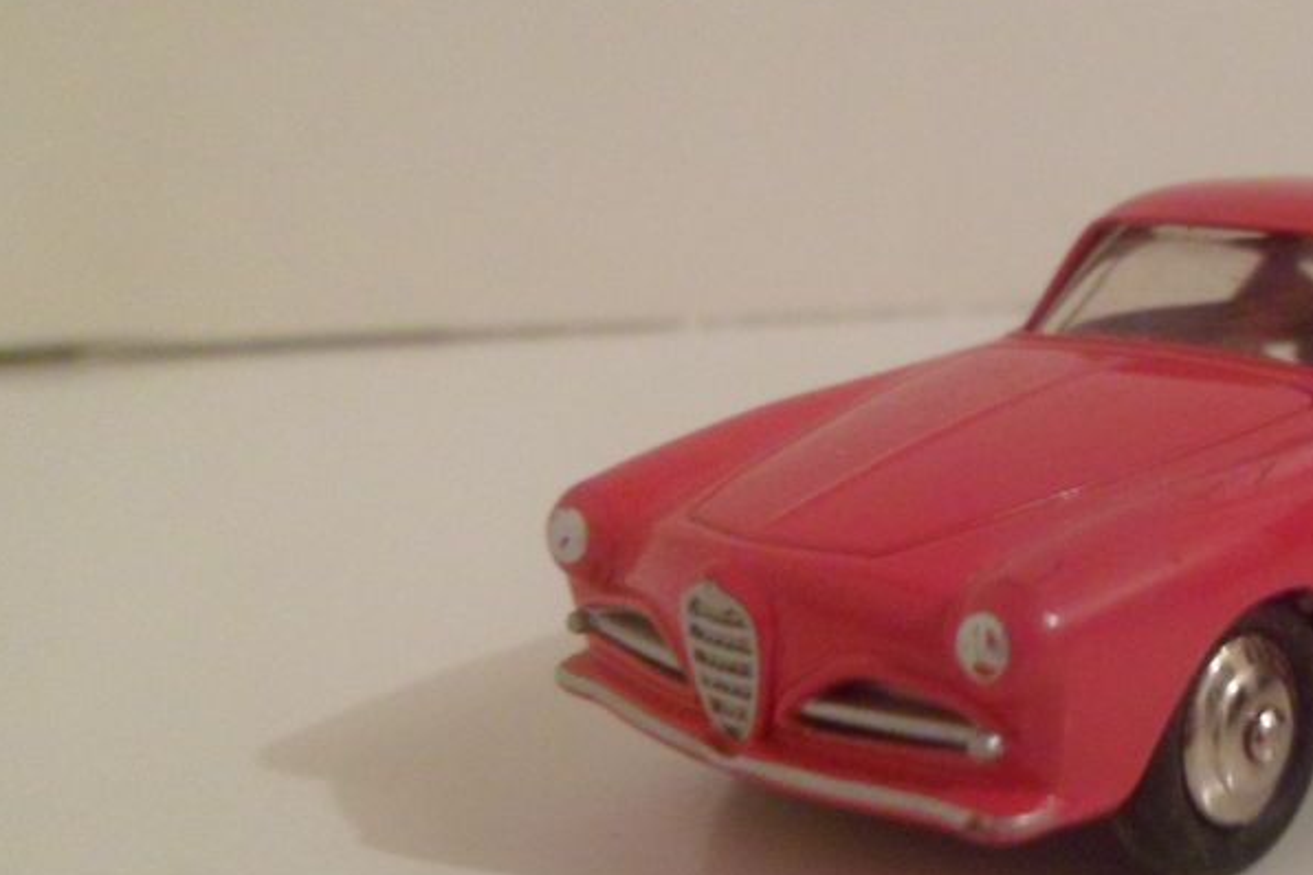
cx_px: 1091
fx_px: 1714
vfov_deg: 28.4
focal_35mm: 47
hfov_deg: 39.9
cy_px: 620
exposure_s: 1/6
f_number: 3.3
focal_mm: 4.9
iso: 400
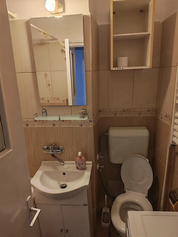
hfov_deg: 56.8
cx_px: 89
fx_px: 165
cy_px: 118
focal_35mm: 24
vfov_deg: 71.6
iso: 320
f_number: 1.9
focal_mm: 6.12
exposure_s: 1/50
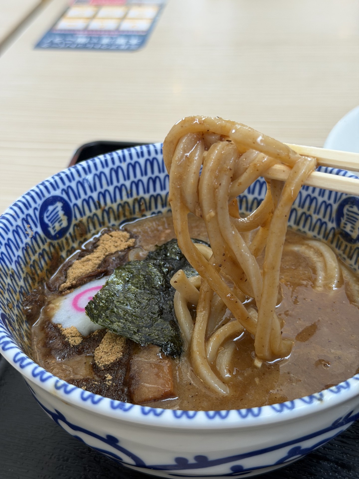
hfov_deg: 30.3
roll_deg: +0.9
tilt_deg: -39.0
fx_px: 664
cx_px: 180
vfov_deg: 39.7
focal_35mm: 48
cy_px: 240
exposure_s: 1/121
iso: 50
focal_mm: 6.76
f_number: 1.78
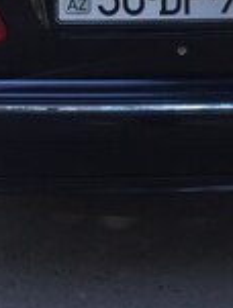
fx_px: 849
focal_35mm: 95
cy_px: -90
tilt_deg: -13.7
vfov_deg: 19.1
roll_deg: -1.9
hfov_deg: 15.6
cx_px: 174
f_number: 2.2
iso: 32
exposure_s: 1/289
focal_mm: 4.15
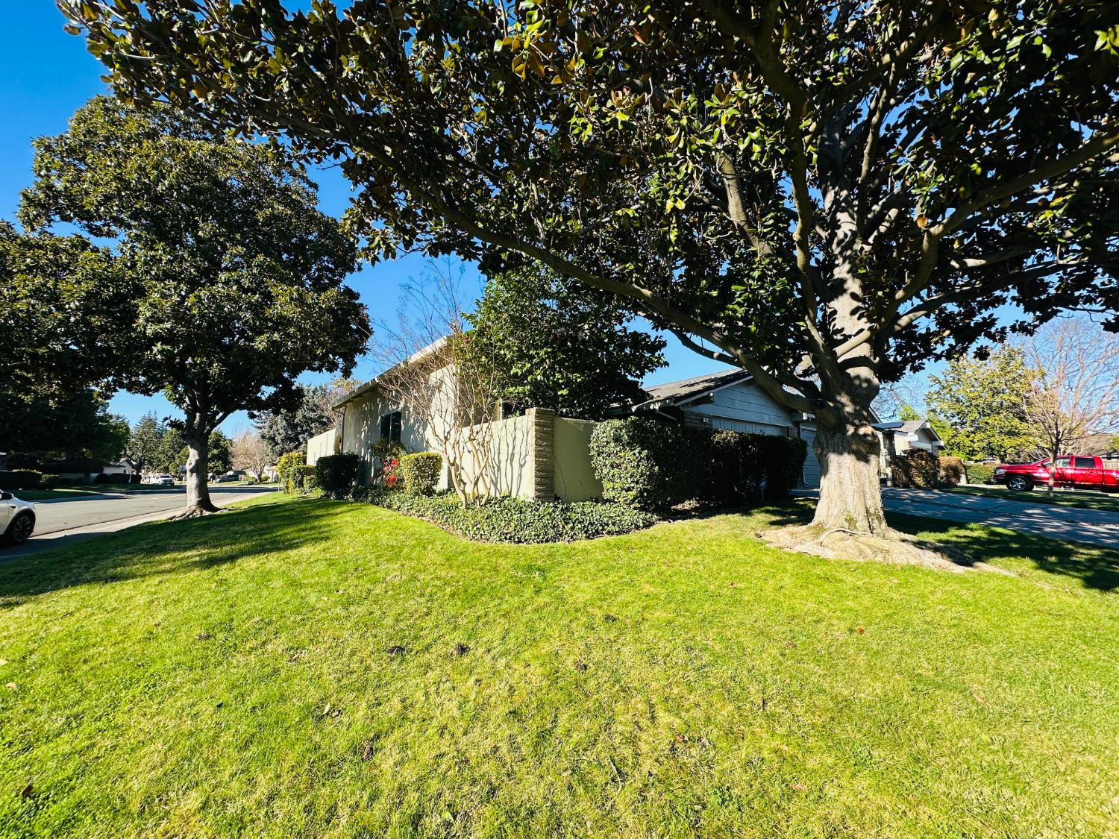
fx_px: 453
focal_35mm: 14
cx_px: 560
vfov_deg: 85.7
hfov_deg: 102.1
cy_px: 420
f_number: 2.2
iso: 40
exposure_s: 1/670
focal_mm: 2.22
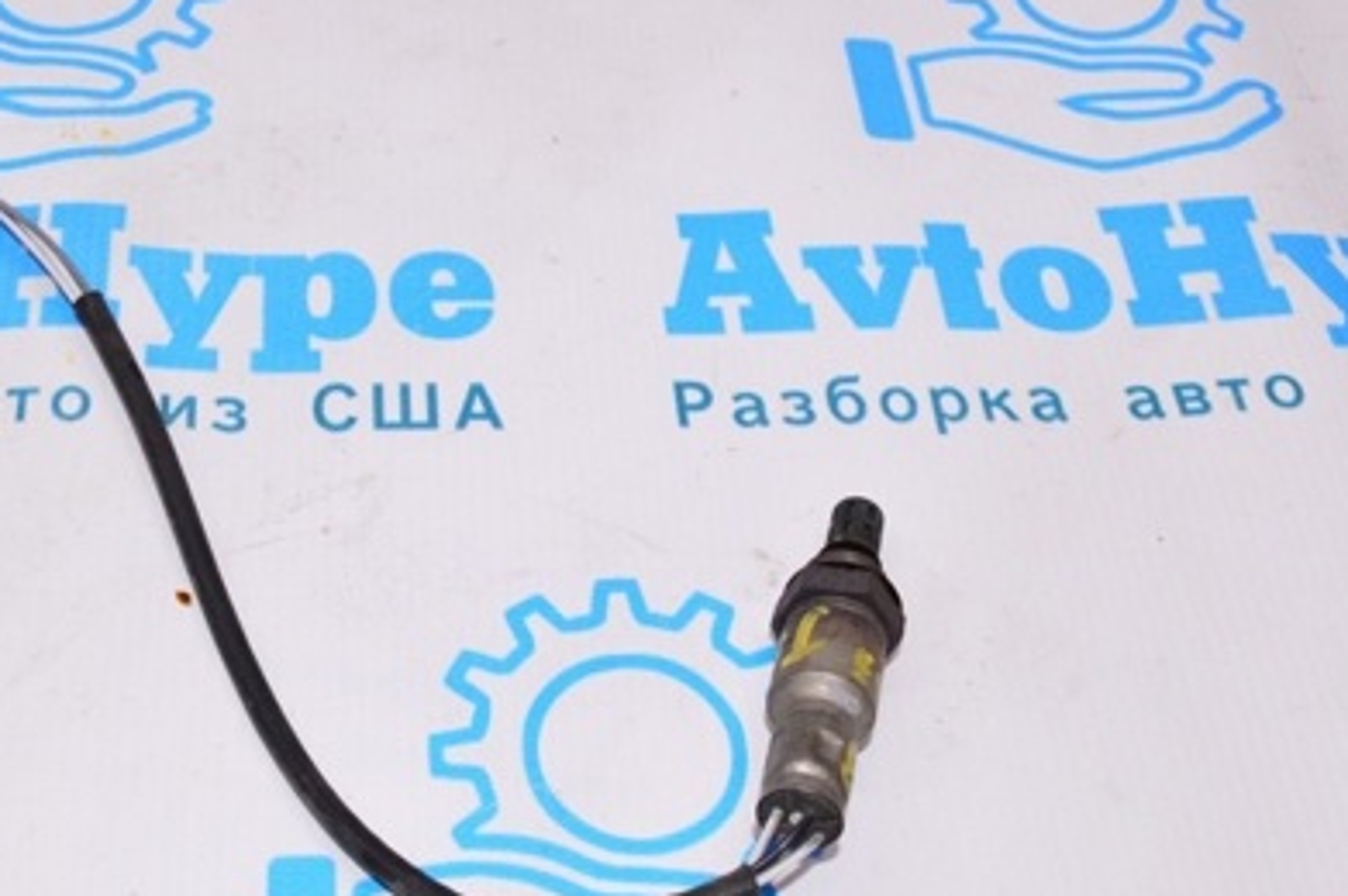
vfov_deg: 25.0
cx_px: 452
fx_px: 2020
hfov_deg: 36.5
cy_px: 477
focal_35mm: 54
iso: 1600
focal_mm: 22
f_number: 8
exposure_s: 1/160
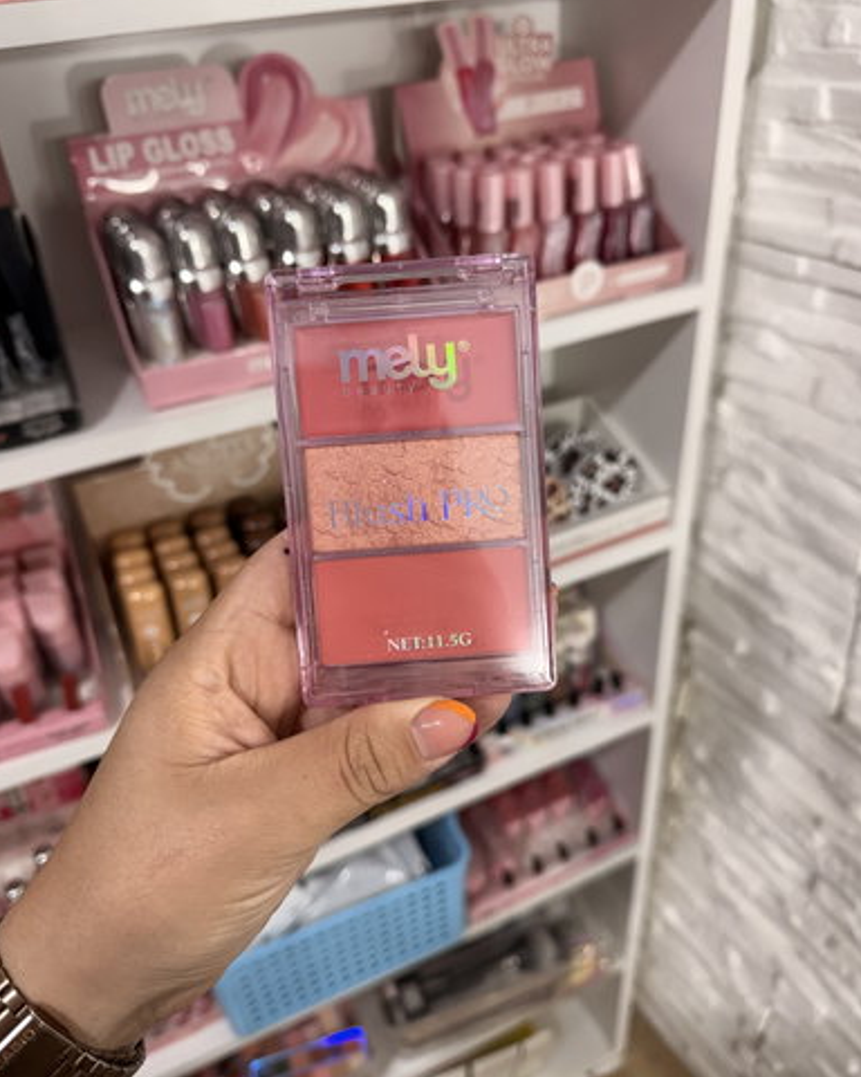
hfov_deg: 54.9
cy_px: 526
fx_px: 828
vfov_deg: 66.0
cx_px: 422
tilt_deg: -32.0
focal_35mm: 26
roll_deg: +4.2
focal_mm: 6.76
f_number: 1.78
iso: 160
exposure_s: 1/121
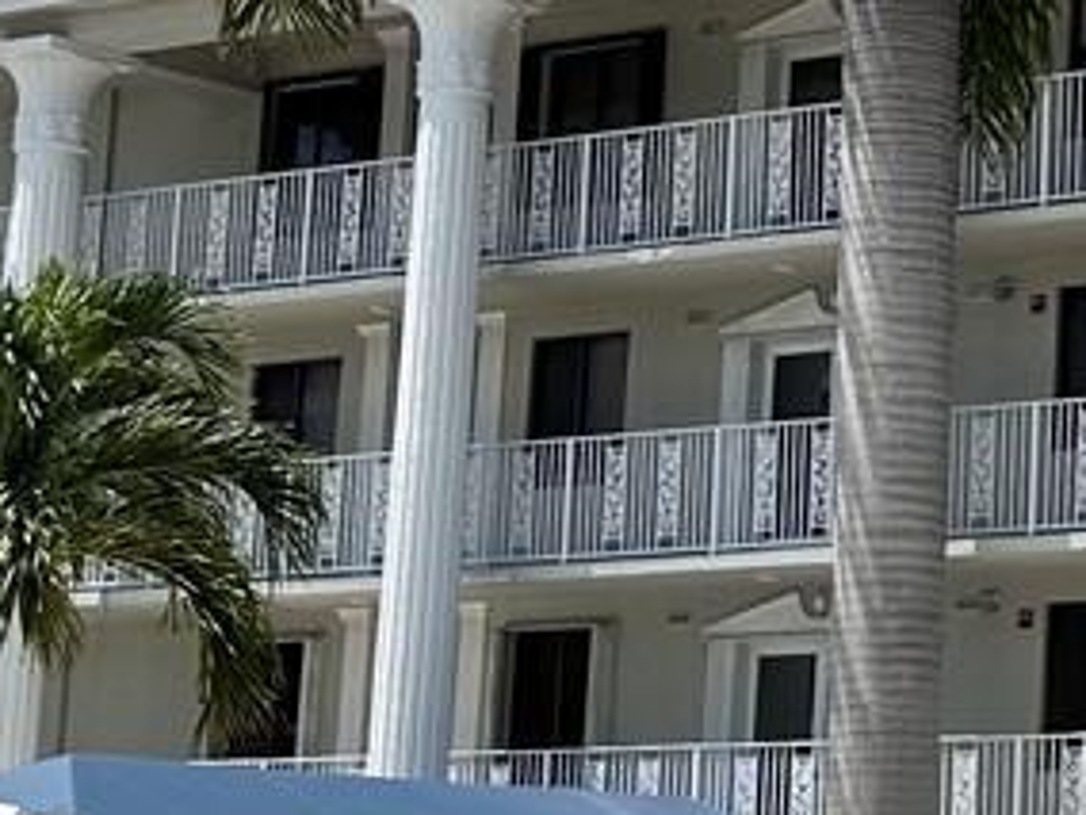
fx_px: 4235
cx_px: 1575
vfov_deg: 11.0
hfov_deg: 13.8
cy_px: 245
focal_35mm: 135
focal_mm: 6.86
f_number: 1.78
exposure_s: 1/6623
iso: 80
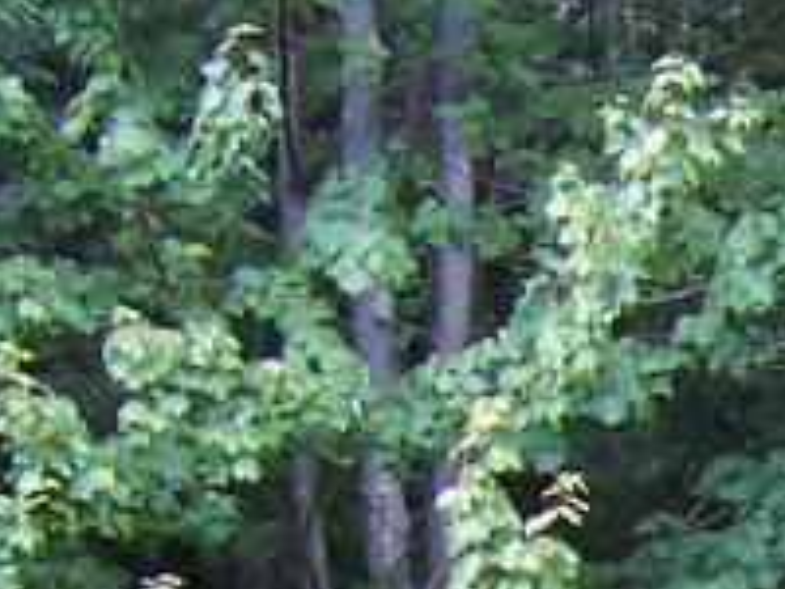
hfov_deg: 10.2
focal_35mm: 184
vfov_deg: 7.7
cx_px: 1374
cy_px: 1249
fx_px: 4173
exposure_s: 1/60
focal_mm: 5.6
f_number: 2.8
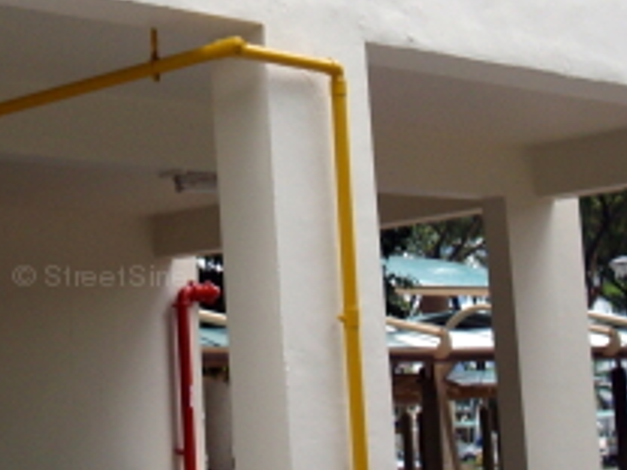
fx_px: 1775
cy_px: -21
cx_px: 238
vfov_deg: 14.8
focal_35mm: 98
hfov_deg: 20.0
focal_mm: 6.2
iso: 80
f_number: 2.8
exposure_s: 1/100
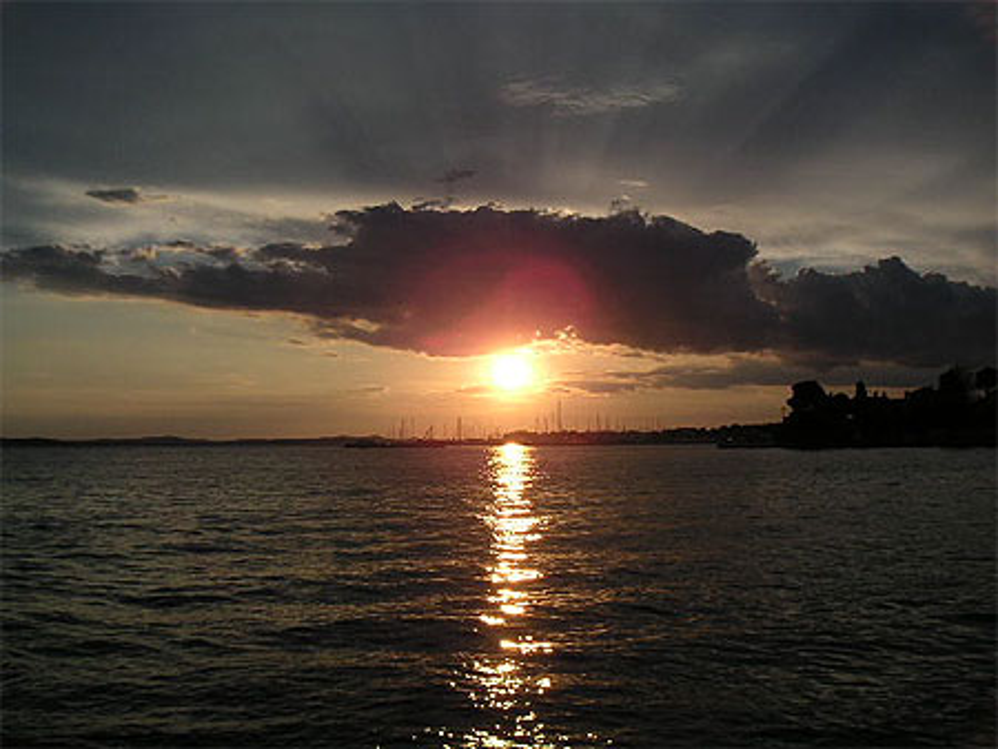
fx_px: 1096
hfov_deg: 49.0
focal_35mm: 38
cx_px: 499
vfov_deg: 37.8
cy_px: 374
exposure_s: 1/350
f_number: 6.7
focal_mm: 6
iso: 50
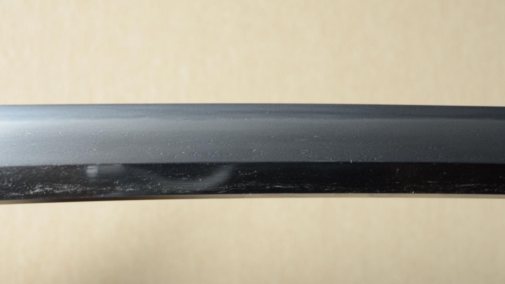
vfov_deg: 9.6
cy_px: 124
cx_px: 252
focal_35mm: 126
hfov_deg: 17.0
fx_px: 1687
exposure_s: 1/2
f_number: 11
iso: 400
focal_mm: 80
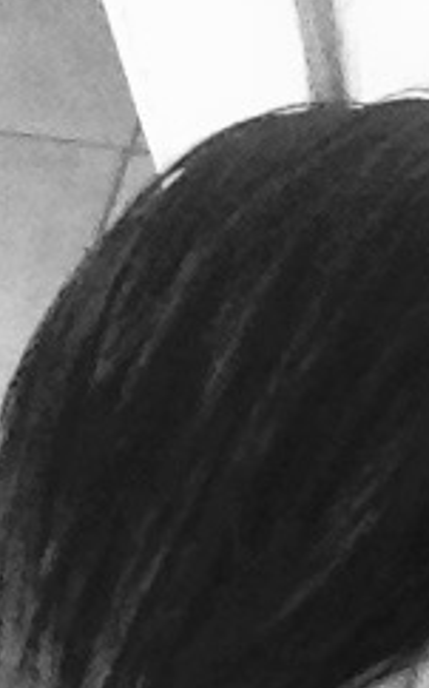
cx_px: 355
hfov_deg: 13.3
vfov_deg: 19.7
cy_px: 870
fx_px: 1835
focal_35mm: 98
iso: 1000
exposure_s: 1/30
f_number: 2.4
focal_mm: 1.85
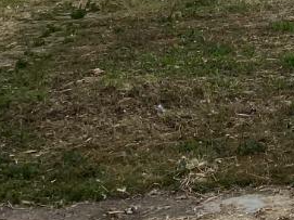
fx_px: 1222
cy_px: -136
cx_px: 635
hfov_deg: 11.9
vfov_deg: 9.9
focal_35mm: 144
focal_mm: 4.25
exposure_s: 1/3731
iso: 32
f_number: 1.8
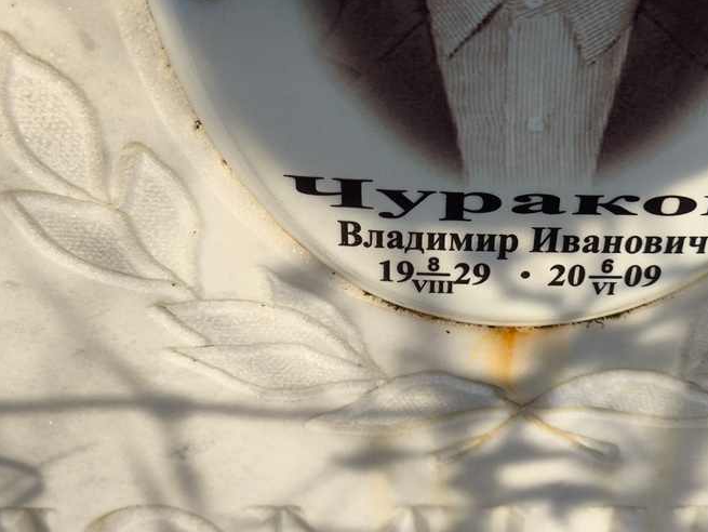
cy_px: 251
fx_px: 1248
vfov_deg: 24.0
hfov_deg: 31.6
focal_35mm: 61
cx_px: 412
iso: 50
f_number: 1.7
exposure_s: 1/373
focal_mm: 4.71
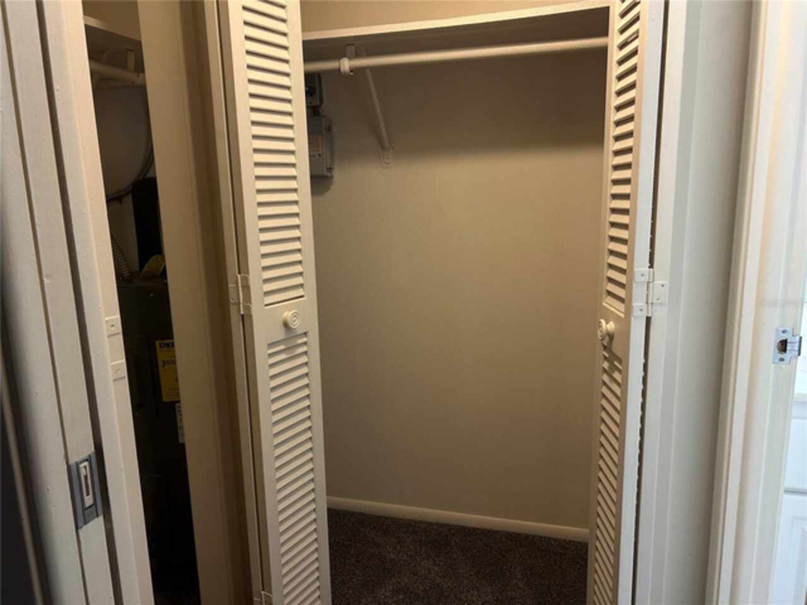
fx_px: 606
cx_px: 404
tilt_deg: -11.6
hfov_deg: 67.3
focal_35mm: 26
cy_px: 302
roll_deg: +2.0
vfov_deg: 53.1
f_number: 1.5
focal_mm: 5.7
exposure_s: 1/60
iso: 125
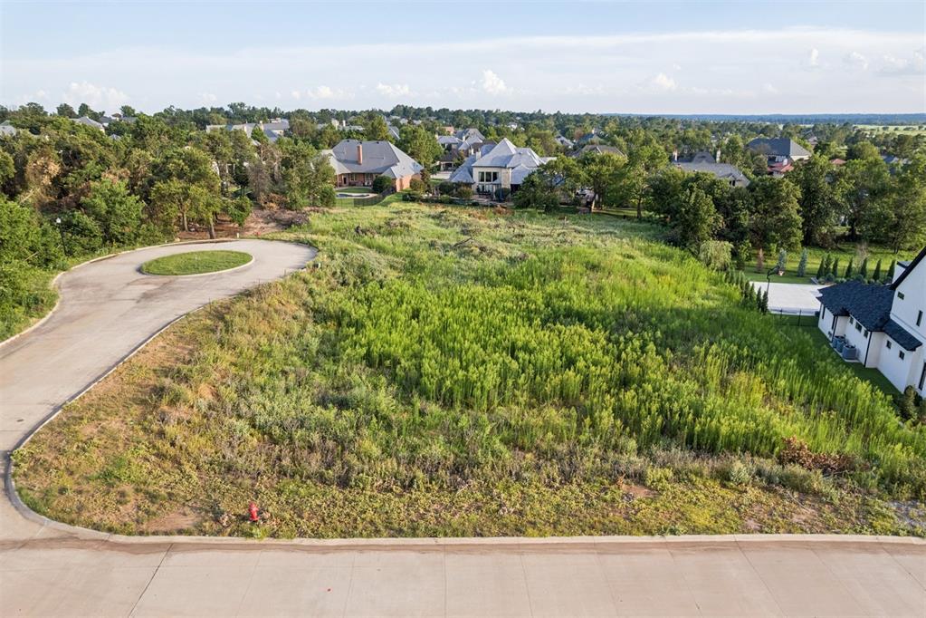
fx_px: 566
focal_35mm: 22
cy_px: 309
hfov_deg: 78.6
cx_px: 463
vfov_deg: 57.2
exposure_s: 1/730
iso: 120
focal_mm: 8.4
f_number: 2.8
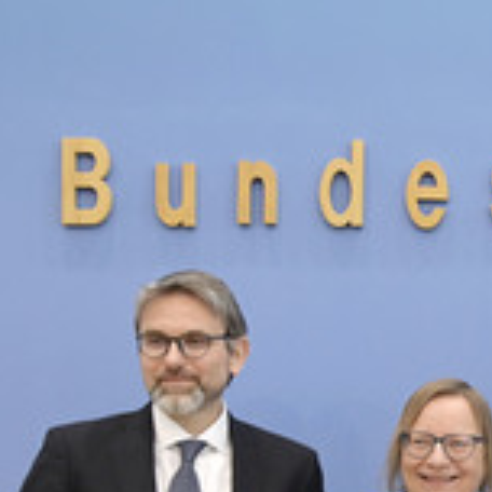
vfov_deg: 17.9
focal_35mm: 96
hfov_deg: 16.7
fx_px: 1544
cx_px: 701
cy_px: 427
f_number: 5
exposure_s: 1/400
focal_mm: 38
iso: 3200
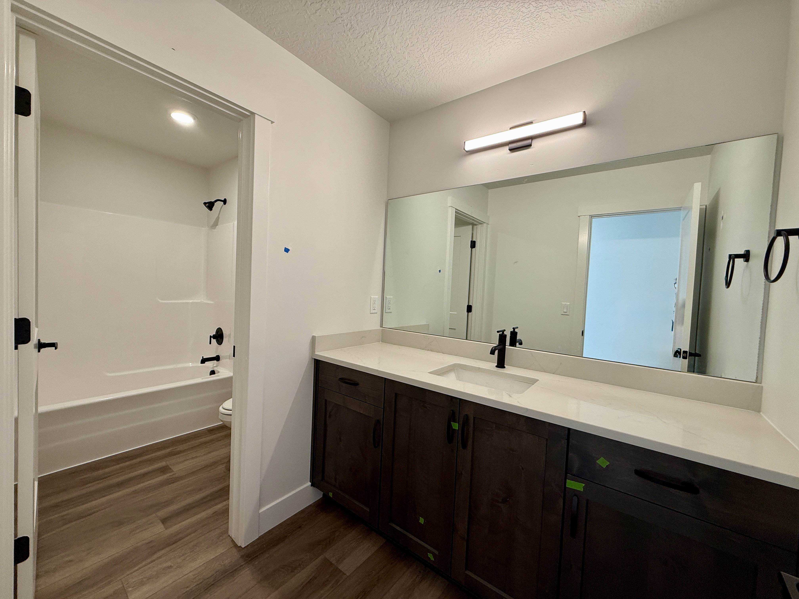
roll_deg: -2.4
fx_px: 323
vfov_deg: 85.7
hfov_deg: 102.1
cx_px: 400
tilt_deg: -1.4
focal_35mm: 14
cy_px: 300
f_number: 2.2
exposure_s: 1/120
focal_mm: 2.22
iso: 160
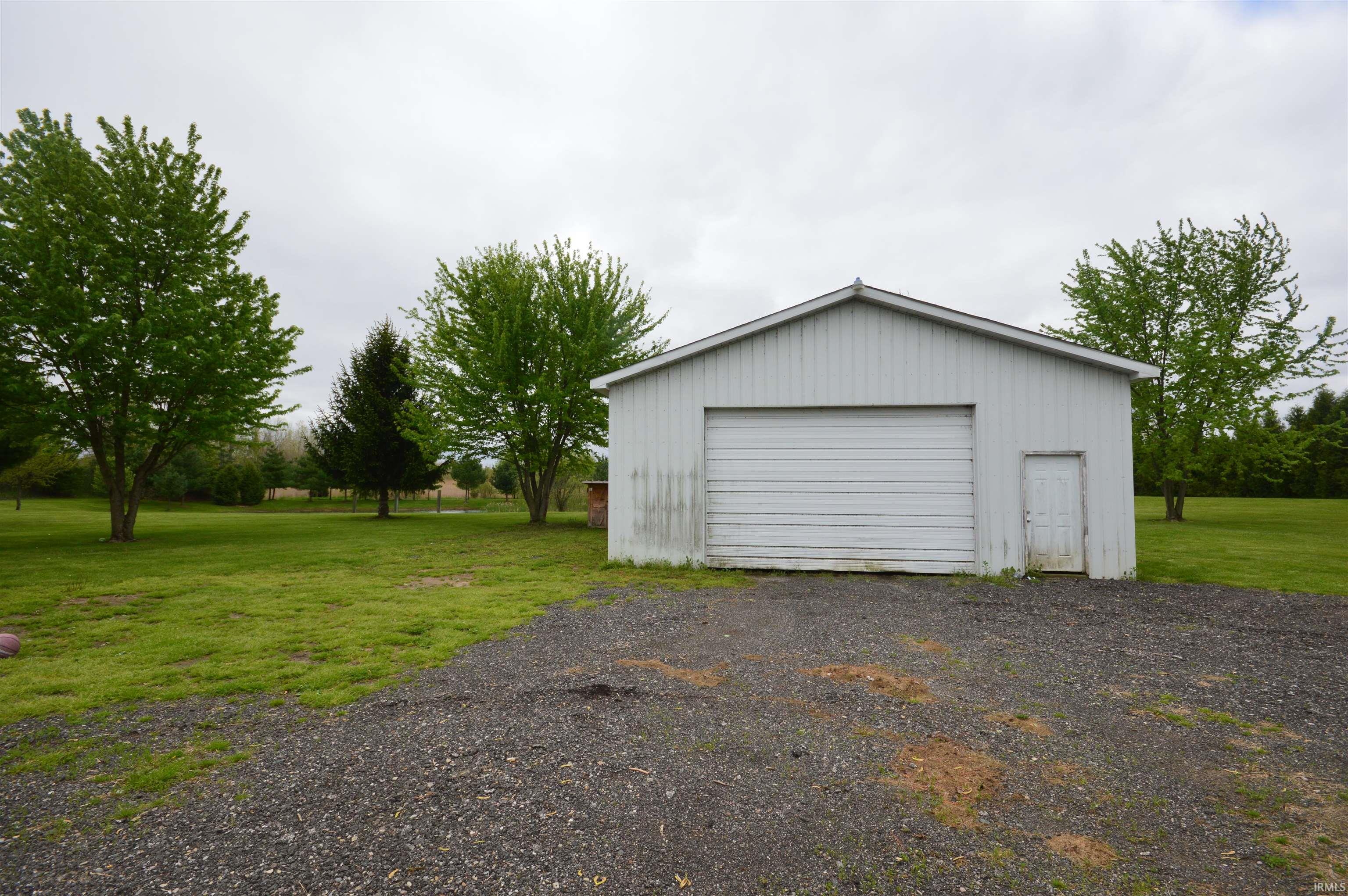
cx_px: 674
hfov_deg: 100.4
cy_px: 448
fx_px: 561
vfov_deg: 77.2
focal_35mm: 15
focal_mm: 10
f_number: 11
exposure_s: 1/400
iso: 400
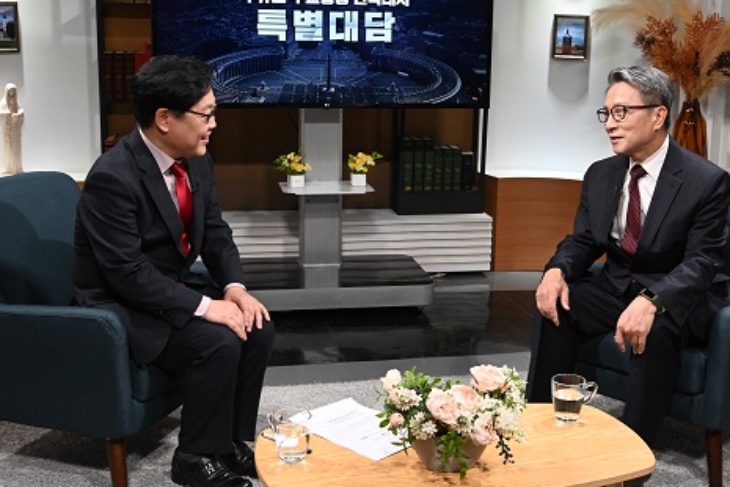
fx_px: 994
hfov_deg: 40.3
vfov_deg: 27.5
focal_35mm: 49
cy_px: 209
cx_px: 405
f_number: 5.6
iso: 2500
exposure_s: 1/125
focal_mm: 38
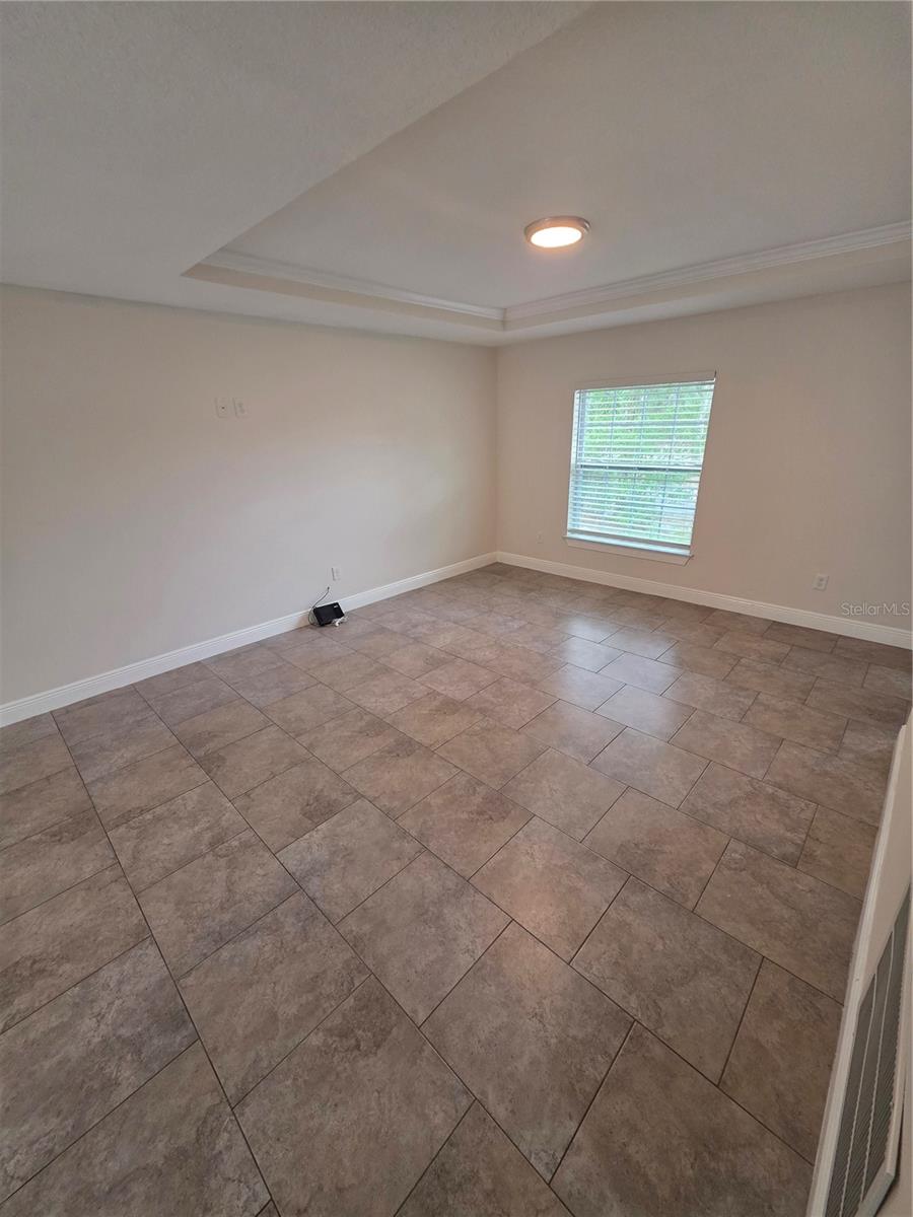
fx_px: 457
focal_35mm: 13
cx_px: 456
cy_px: 608
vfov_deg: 106.2
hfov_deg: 89.9
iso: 200
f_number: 1.9
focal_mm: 2.2
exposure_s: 1/120
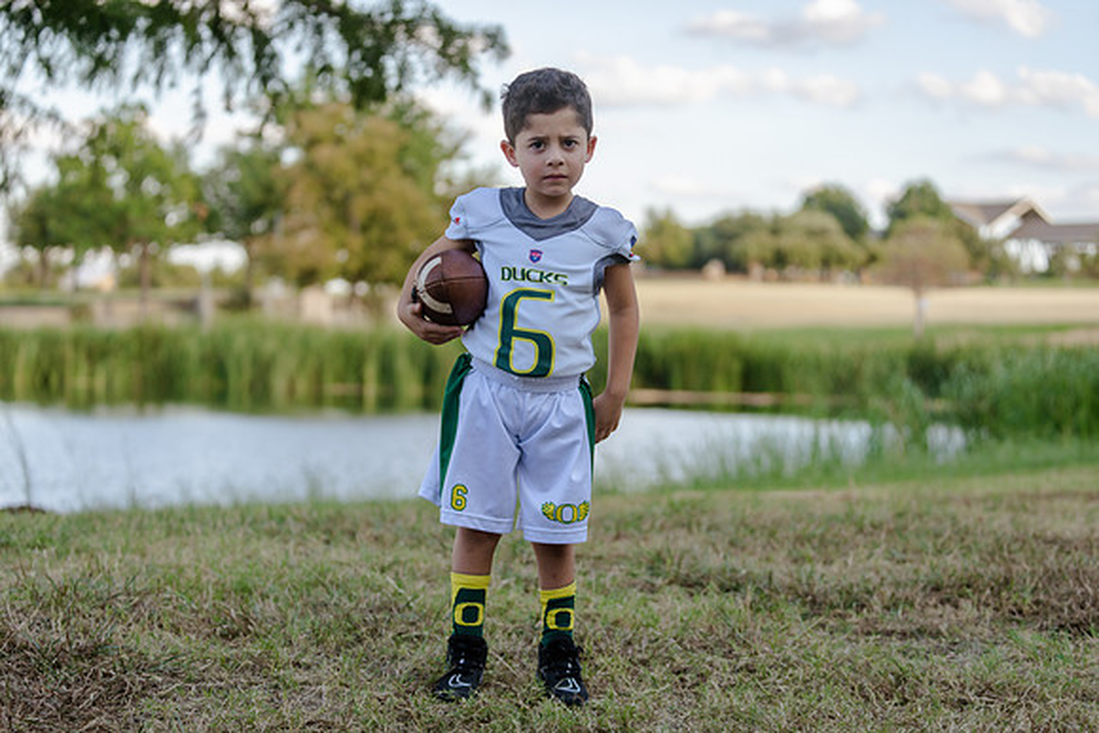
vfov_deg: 19.5
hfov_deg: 28.8
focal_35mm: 70
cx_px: 550
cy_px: 366
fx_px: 2137
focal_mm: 70
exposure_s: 1/320
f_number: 2.8
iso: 125
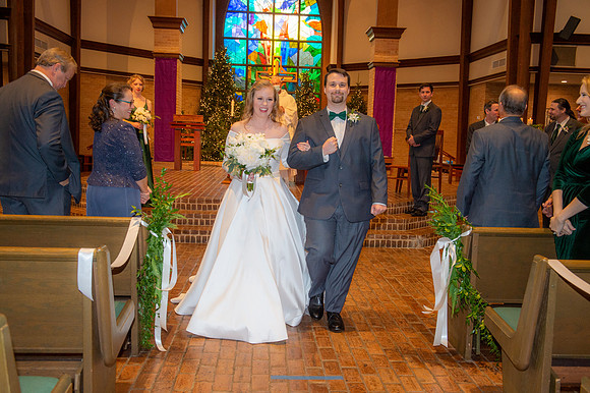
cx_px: 295
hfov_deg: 54.5
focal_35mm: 35
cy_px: 196
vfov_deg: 37.8
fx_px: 573
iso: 1600
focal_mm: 35
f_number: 5.6
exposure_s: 1/125
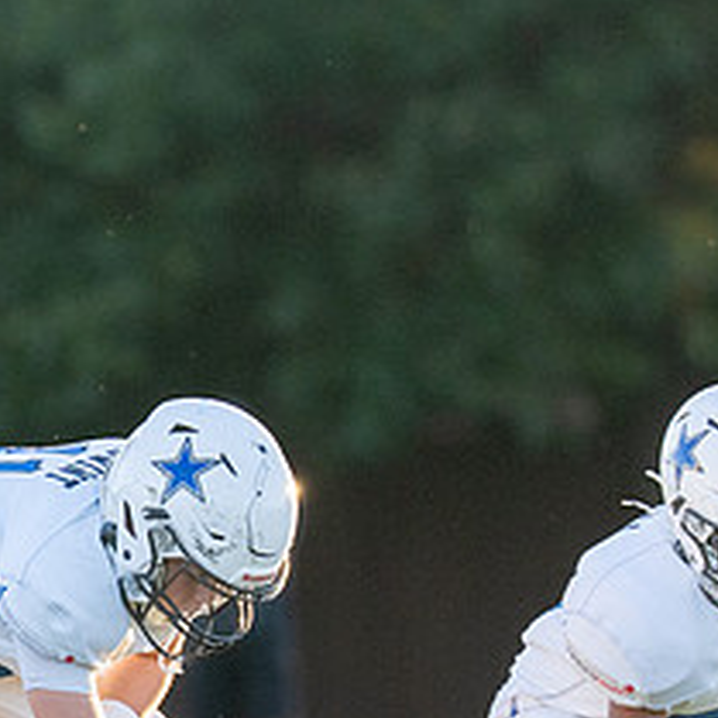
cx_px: 62
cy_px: 705
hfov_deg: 1.7
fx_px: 24757
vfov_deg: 1.7
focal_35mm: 1055
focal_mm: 200
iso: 320
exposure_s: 1/1600
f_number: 2.8
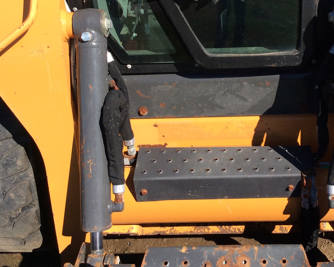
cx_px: 216
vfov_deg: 27.9
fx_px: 534
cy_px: 82
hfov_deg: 34.5
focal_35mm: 54
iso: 32
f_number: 2.4
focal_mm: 3.3
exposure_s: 1/1144
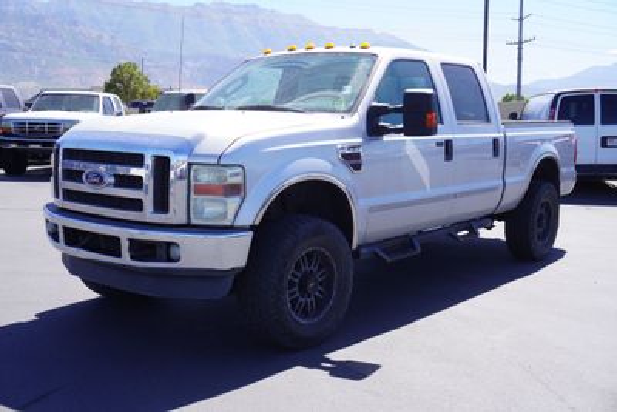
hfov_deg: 47.9
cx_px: 308
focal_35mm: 40
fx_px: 694
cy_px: 206
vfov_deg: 33.0
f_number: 9
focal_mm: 27
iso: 100
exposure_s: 1/100
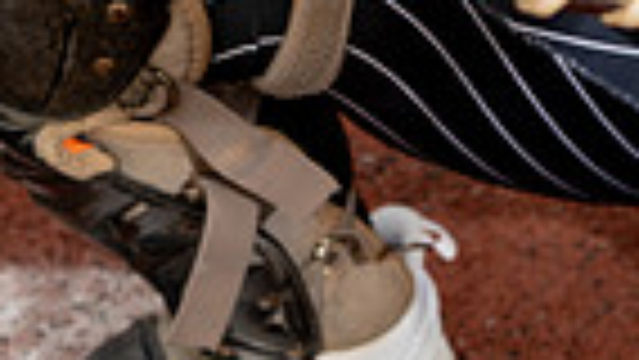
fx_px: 1966
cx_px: 630
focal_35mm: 116
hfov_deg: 18.0
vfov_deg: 9.0
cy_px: -616
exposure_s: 1/250
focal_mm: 35
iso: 80
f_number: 5.6
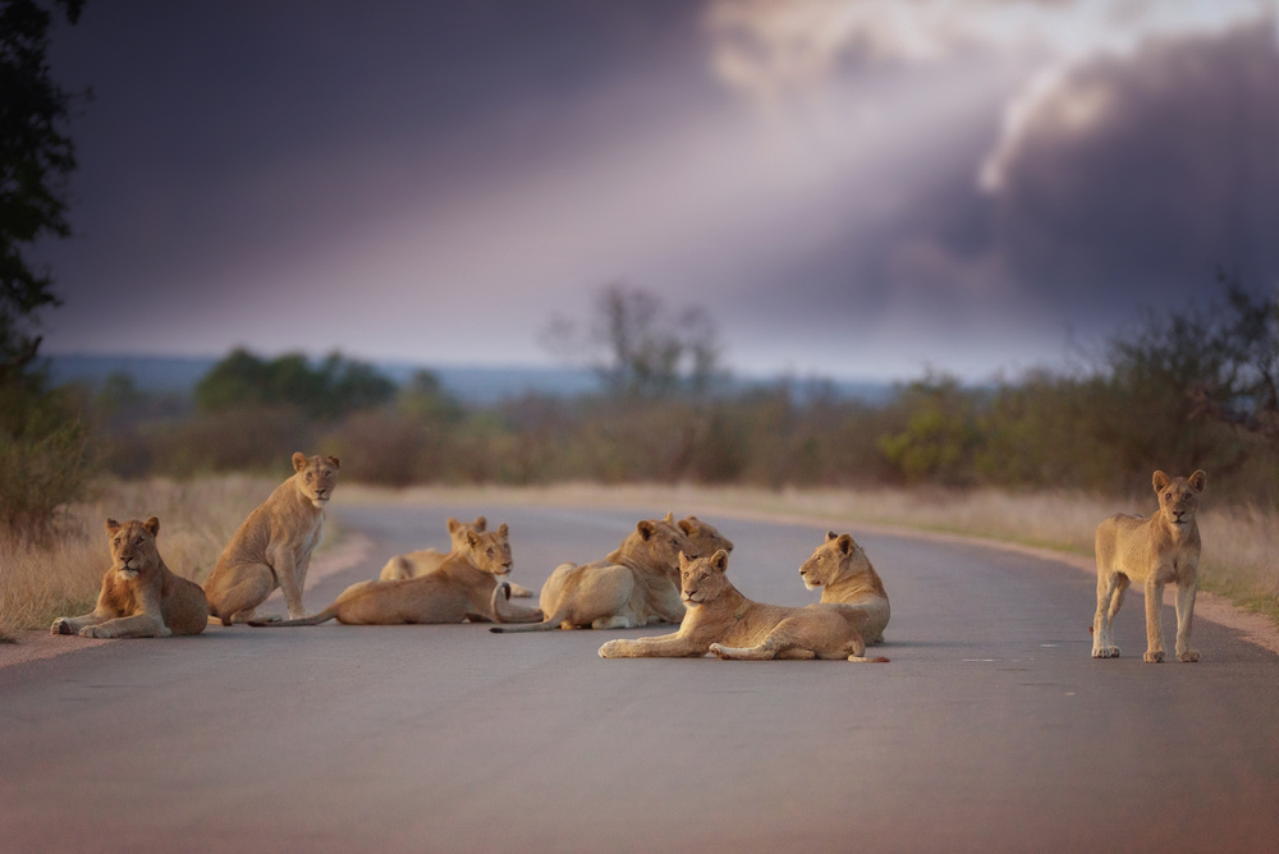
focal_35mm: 200
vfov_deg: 6.9
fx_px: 7109
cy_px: 427
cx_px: 640
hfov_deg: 10.3
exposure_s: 1/250
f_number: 2
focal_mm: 200
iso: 1250
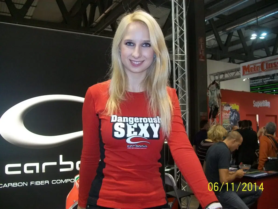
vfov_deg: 41.8
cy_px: 104
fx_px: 273
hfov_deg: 54.0
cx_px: 139
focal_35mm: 34
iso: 160
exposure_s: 1/60
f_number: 2.7
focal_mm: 6.1
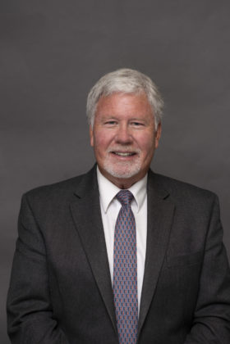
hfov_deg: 16.1
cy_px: 172
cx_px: 115
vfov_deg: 23.9
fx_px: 815
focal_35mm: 85
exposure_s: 1/200
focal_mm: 85
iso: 100
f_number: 4
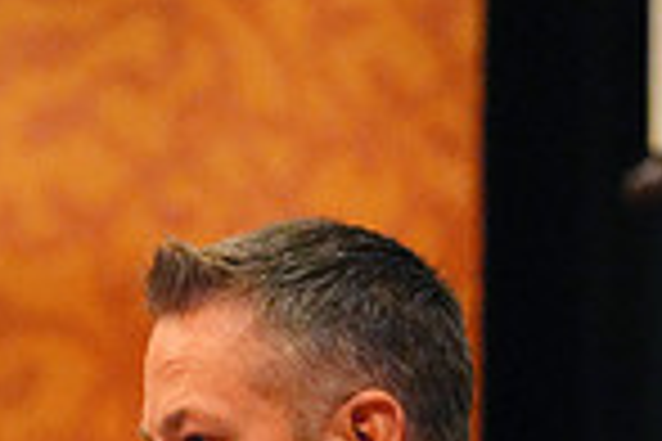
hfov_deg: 3.6
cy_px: 918
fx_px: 10665
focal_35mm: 580
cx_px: 158
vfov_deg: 2.4
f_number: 4.5
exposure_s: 1/250
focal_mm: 189
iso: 12800
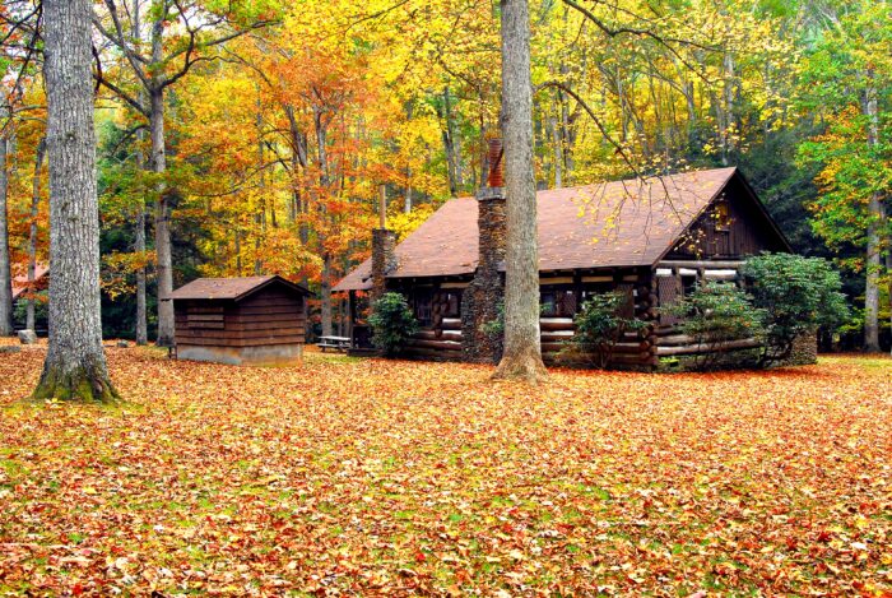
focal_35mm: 42
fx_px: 1042
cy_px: 299
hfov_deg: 46.3
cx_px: 446
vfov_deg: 32.0
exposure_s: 1/45
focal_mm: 28
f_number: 8
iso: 400
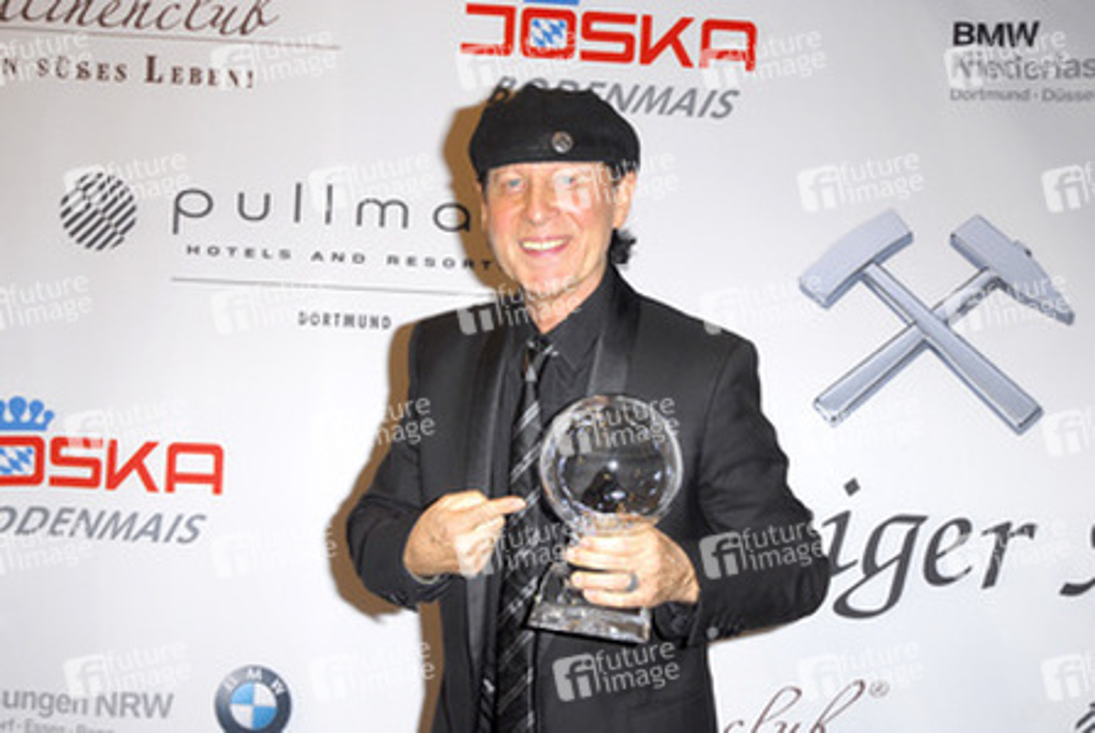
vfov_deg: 26.6
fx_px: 1553
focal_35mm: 51
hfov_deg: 38.8
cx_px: 548
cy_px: 366
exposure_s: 1/60
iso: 200
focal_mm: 34
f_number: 5
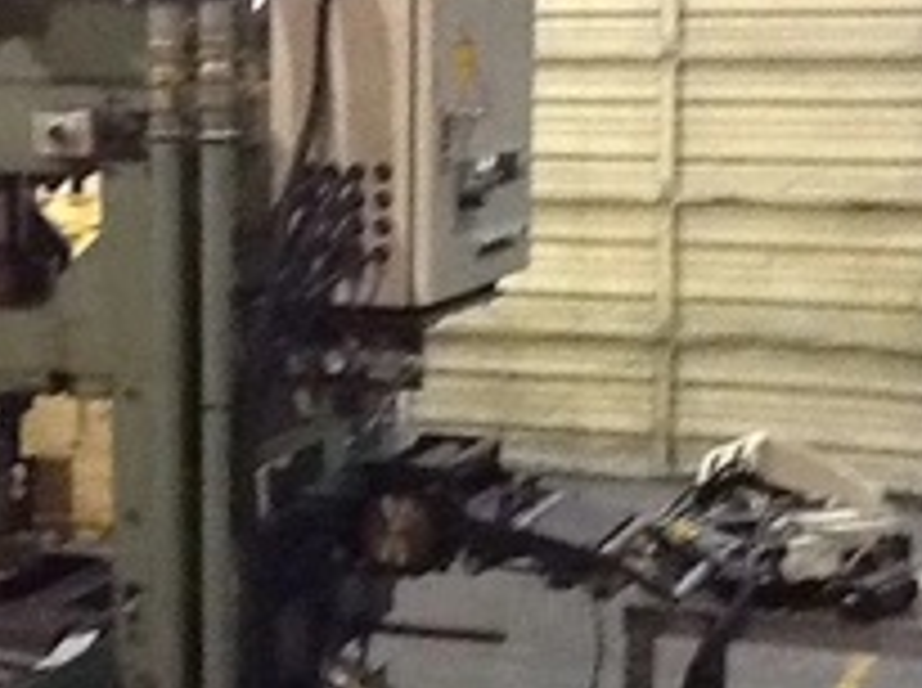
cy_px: 364
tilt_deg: -10.0
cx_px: 243
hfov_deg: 22.6
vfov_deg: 17.1
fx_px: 2287
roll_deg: +1.0
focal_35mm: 86
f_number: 2.4
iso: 320
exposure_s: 1/15
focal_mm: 2.03
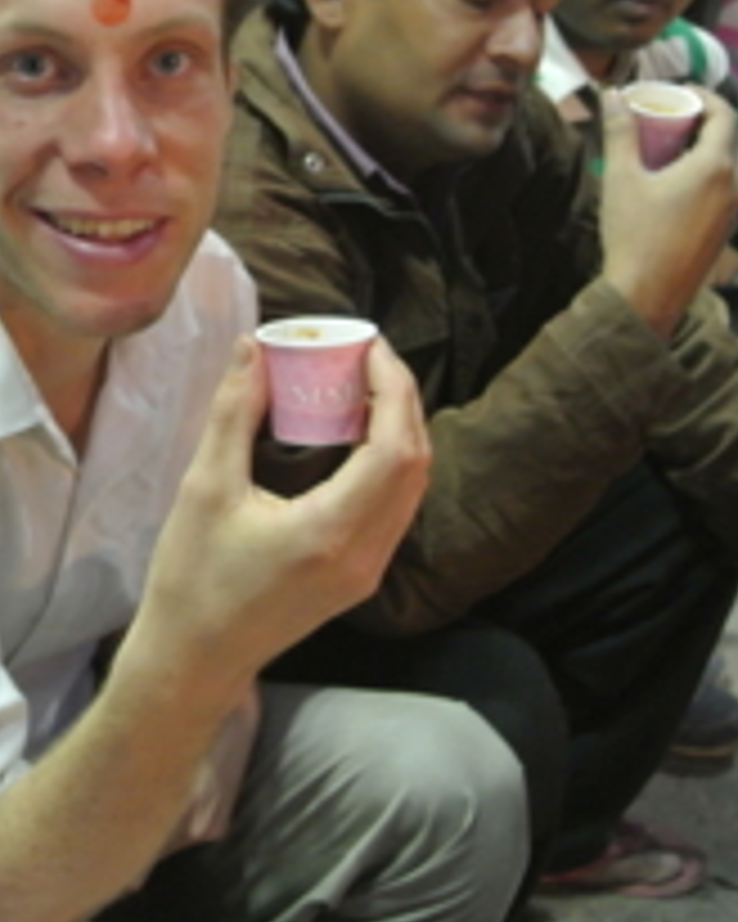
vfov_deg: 28.6
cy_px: 351
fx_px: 1802
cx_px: 9
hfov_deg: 22.3
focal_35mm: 66
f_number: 4
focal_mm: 13.6
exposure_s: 1/15
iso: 1100
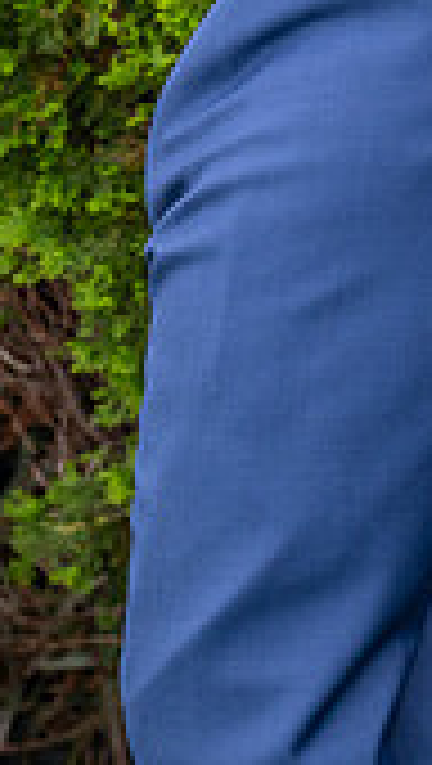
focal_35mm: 175
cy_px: -47
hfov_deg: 6.6
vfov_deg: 12.1
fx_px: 3553
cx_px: 1040
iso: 250
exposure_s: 1/160
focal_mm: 49
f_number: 8
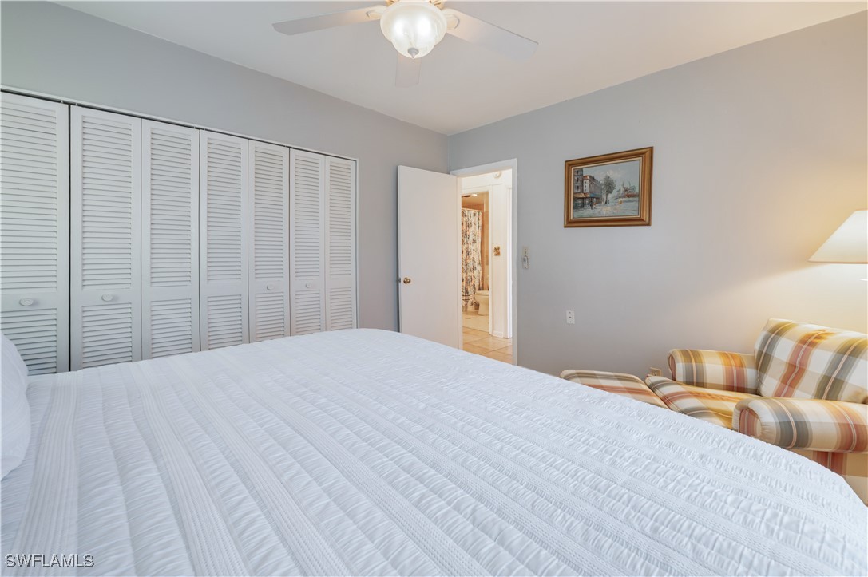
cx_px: 434
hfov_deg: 104.3
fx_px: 337
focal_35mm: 14
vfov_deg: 81.1
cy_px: 288
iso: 160
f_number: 11
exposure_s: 1/2.5
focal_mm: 14
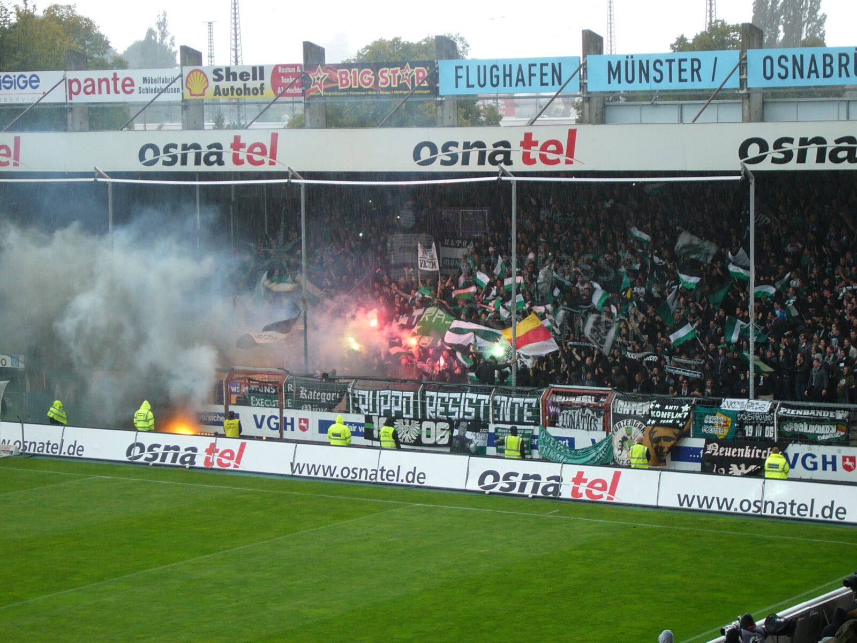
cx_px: 428
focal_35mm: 100
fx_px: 2476
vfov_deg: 14.8
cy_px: 322
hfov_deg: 19.6
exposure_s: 1/50
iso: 100
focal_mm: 16.6
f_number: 4.8
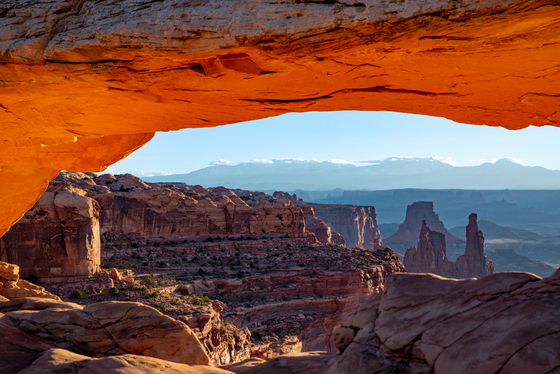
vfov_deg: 26.0
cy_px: 187
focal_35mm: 52
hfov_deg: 38.2
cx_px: 280
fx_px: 809
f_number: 8
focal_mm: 52
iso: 500
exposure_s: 1/500
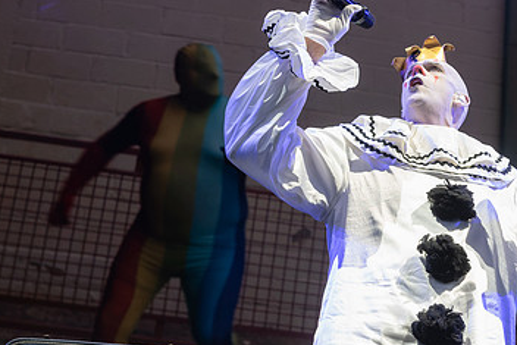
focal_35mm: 93
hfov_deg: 21.7
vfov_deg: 14.7
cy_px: 180
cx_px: 381
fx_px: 1336
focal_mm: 52
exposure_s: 1/200
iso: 640
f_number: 5
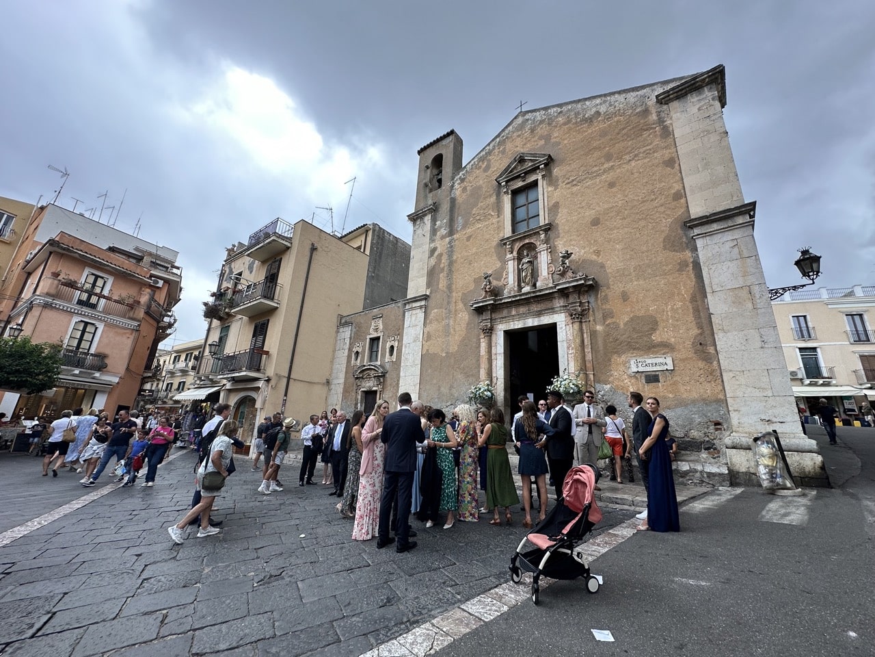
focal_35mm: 14
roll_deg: -3.2
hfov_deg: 102.1
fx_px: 354
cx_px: 438
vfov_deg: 85.7
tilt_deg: +17.8
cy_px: 328
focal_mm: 2.22
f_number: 2.2
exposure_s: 1/170
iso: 40
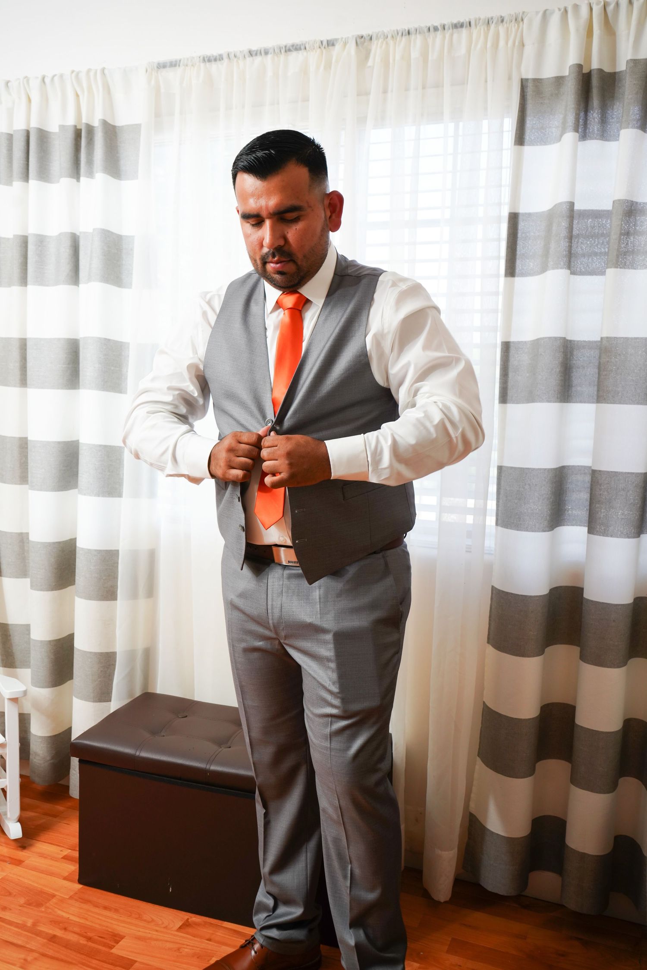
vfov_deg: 60.3
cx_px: 324
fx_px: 835
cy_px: 485
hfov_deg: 42.3
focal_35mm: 31
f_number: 5.6
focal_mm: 31
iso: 640
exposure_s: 1/125
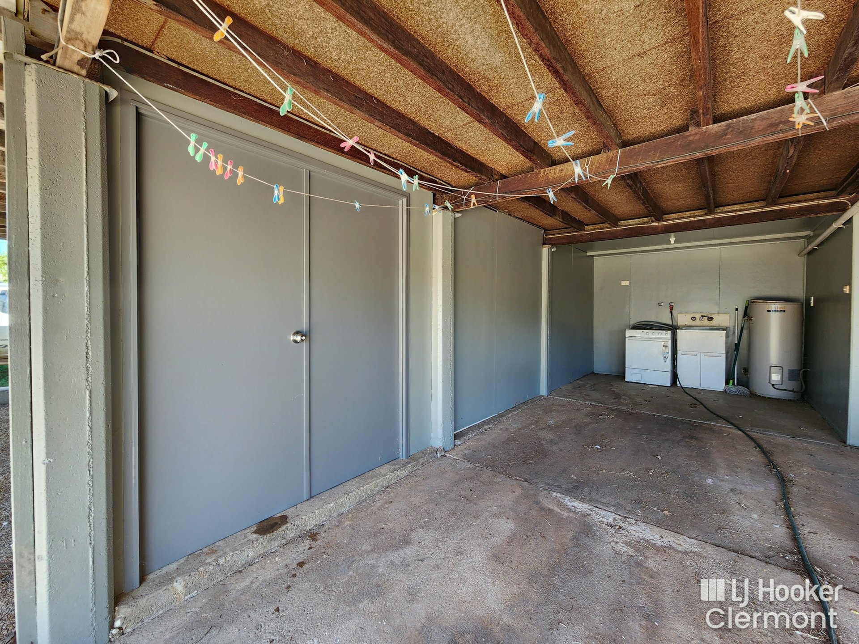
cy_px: 322
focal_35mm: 13
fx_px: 323
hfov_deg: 106.2
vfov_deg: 89.9
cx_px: 430
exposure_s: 1/50
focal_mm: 2.2
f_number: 2.2
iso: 100
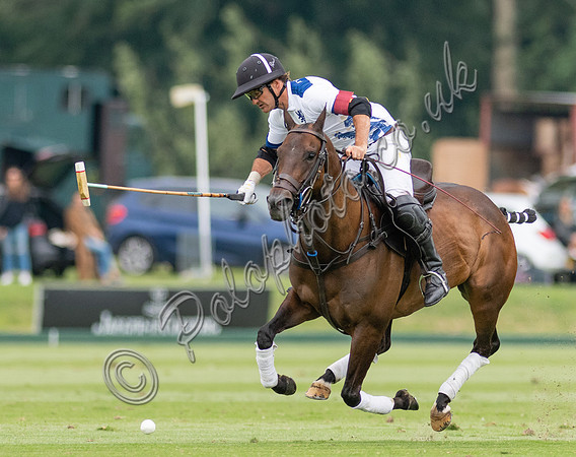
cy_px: 273
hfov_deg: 2.4
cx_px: 157
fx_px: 13925
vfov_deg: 1.9
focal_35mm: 820
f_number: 2.8
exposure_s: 1/4000
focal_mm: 300
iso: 640
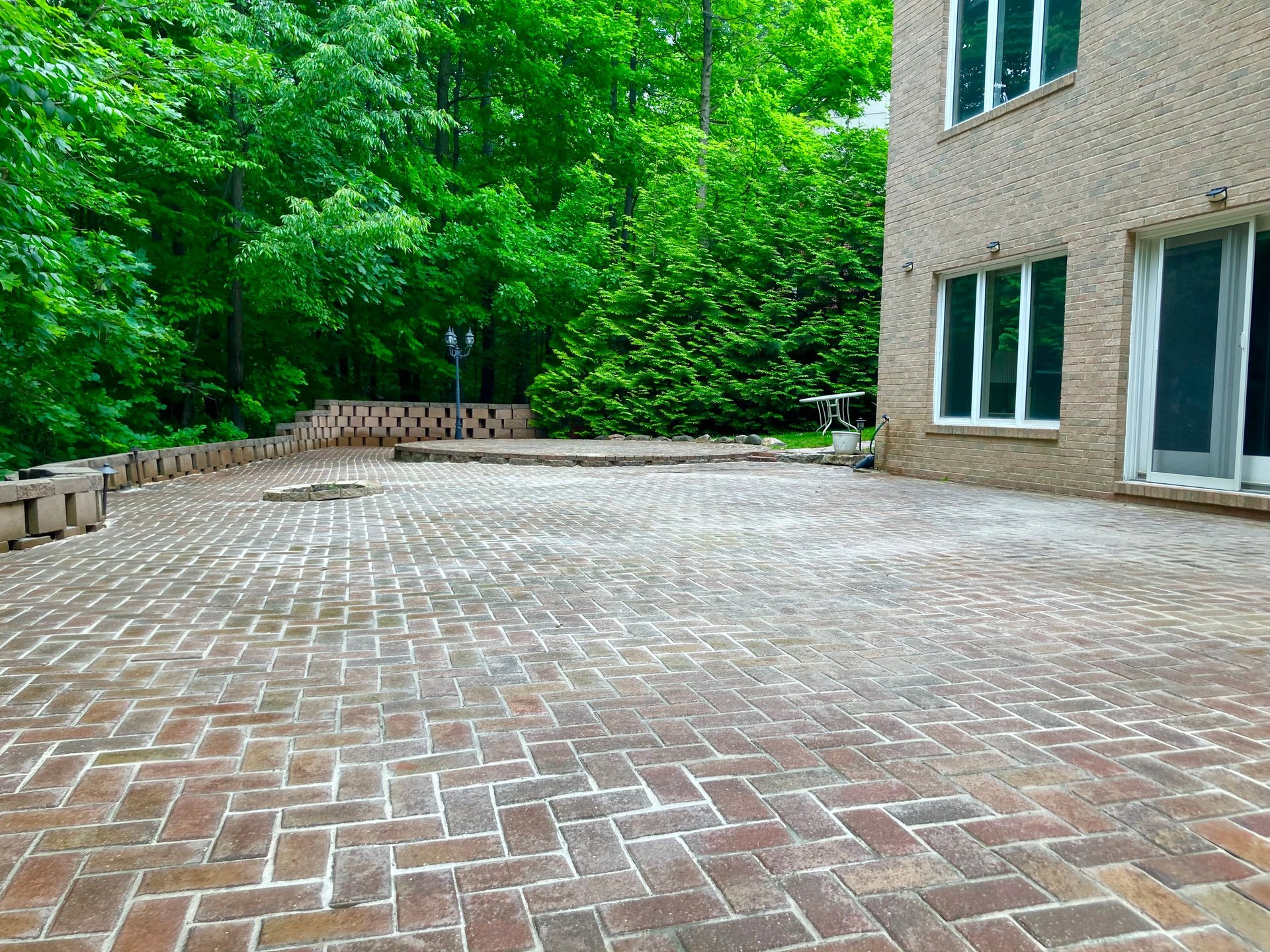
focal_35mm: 28
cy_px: 476
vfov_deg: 49.7
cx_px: 635
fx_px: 1027
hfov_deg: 63.4
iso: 25
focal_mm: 3.99
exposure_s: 1/121
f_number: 1.8
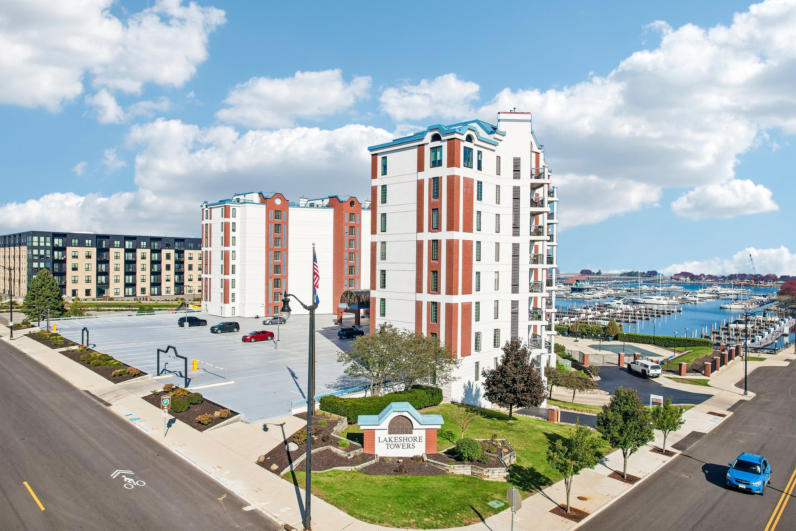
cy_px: 266
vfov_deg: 57.2
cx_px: 398
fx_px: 486
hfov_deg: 78.6
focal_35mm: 22
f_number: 2.8
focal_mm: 8.4
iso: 100
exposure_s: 1/2500
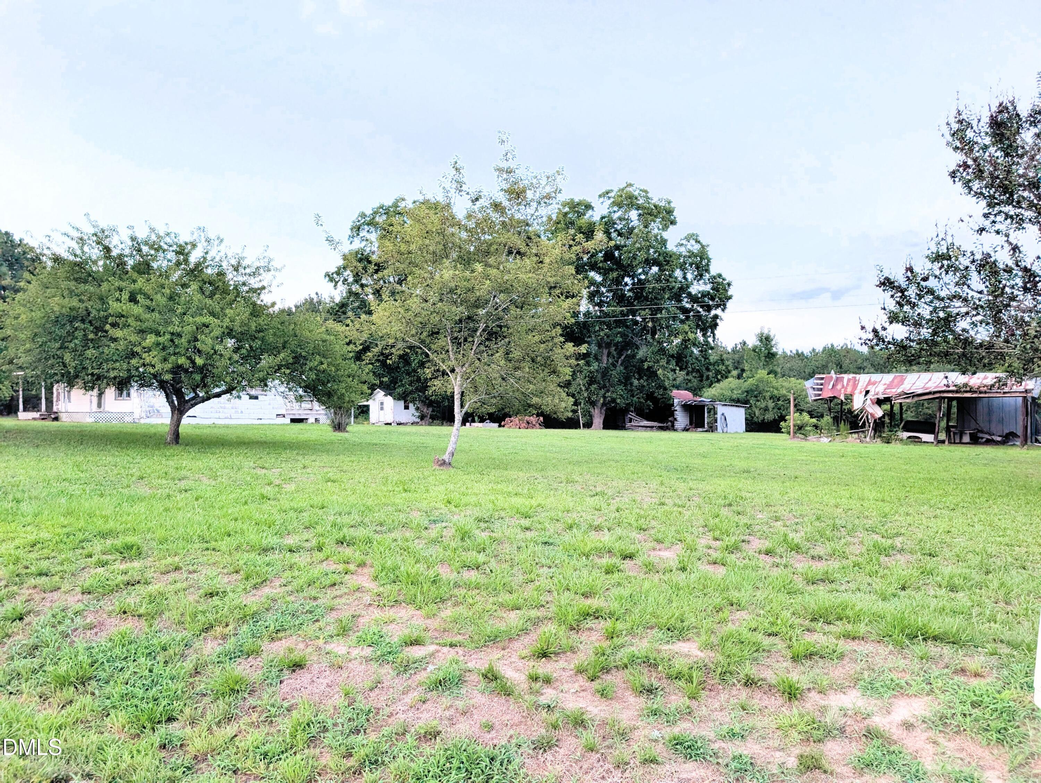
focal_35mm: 24
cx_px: 520
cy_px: 392
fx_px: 723
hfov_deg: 71.5
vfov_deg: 56.9
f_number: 1.68
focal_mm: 6.9
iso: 252
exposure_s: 1/64.8
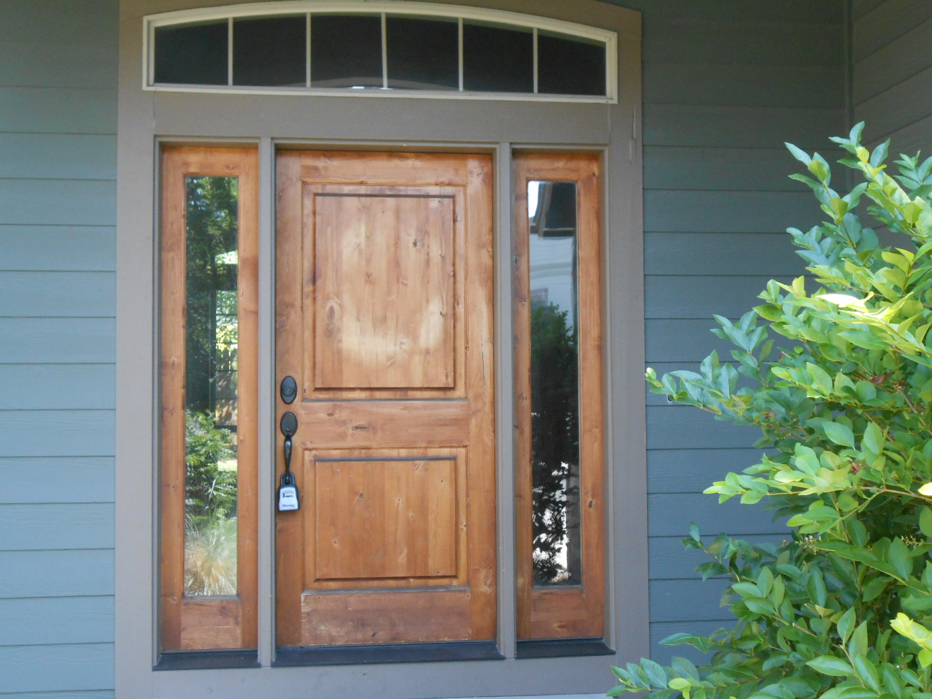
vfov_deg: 32.9
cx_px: 466
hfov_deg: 42.9
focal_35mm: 44
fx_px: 1185
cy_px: 350
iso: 400
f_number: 4.5
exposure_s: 1/125
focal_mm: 7.8
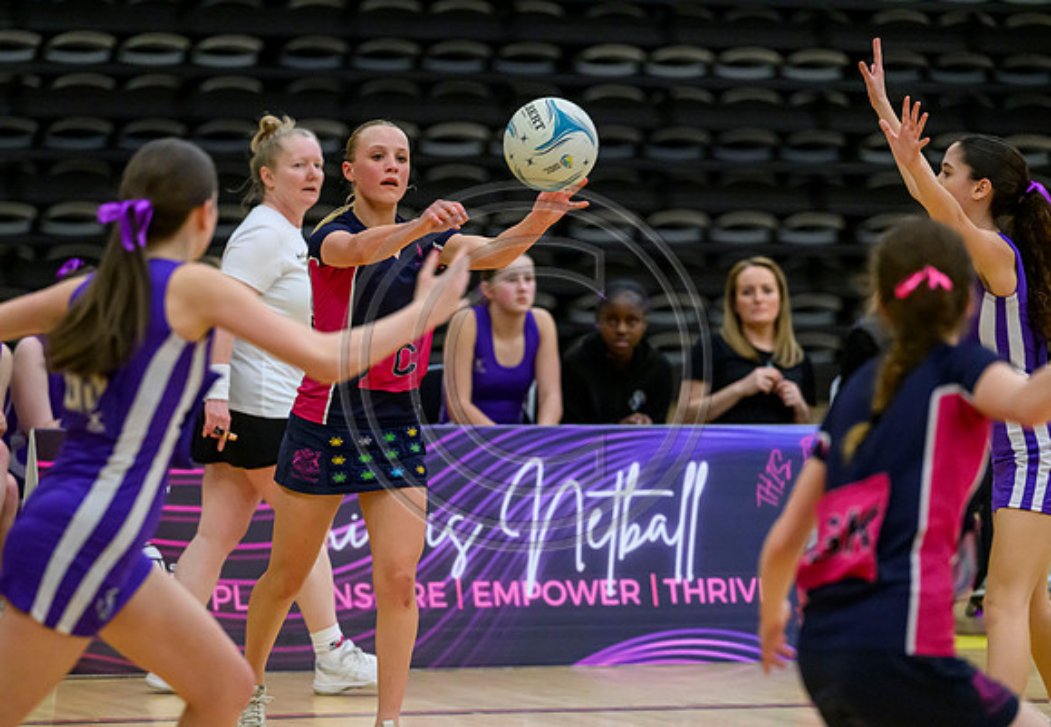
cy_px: 397
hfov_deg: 9.1
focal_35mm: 224
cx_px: 455
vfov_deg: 6.3
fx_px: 6621
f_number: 3.5
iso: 6400
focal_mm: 200
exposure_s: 1/1000
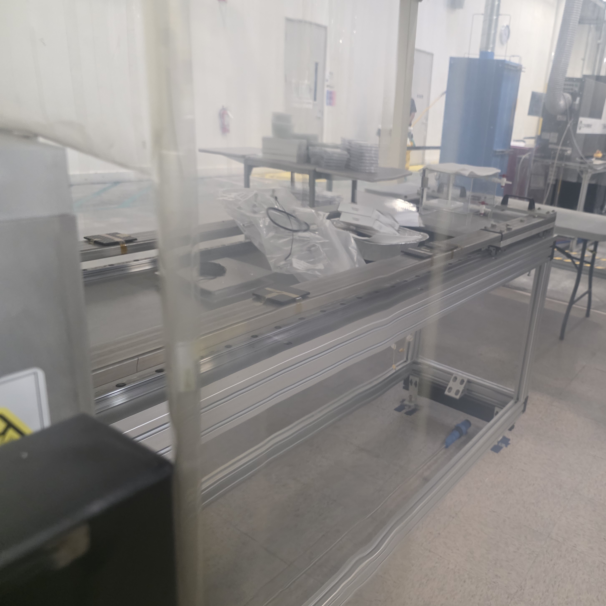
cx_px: 417
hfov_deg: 55.8
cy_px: 300
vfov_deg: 57.3
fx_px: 555
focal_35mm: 28
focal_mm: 6.3
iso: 1000
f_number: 1.7
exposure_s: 1/120
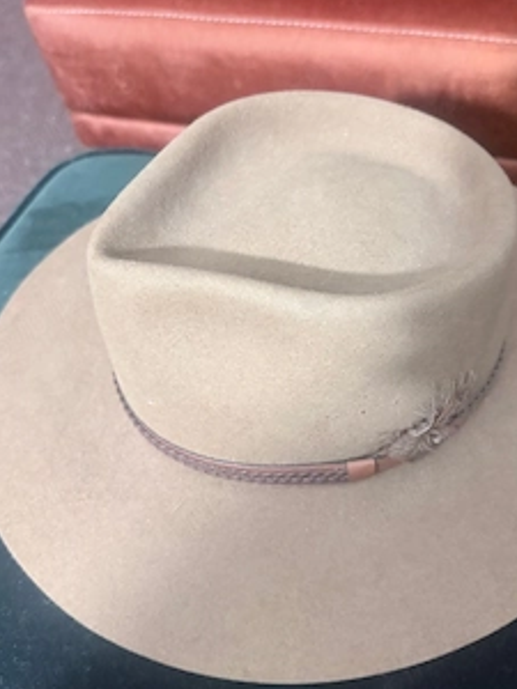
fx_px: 637
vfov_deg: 56.8
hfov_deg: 44.1
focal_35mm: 32
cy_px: 335
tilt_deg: -54.1
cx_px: 287
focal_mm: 6.76
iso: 800
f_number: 1.78
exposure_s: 1/40
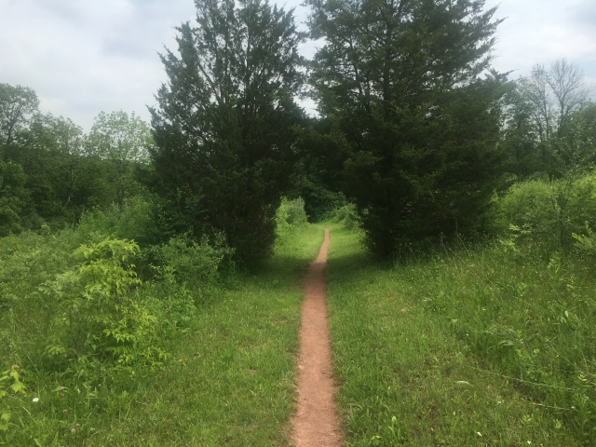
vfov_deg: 48.2
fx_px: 499
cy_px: 224
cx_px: 298
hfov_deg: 61.7
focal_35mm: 29
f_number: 2.2
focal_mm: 4.15
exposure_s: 1/1131
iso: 25
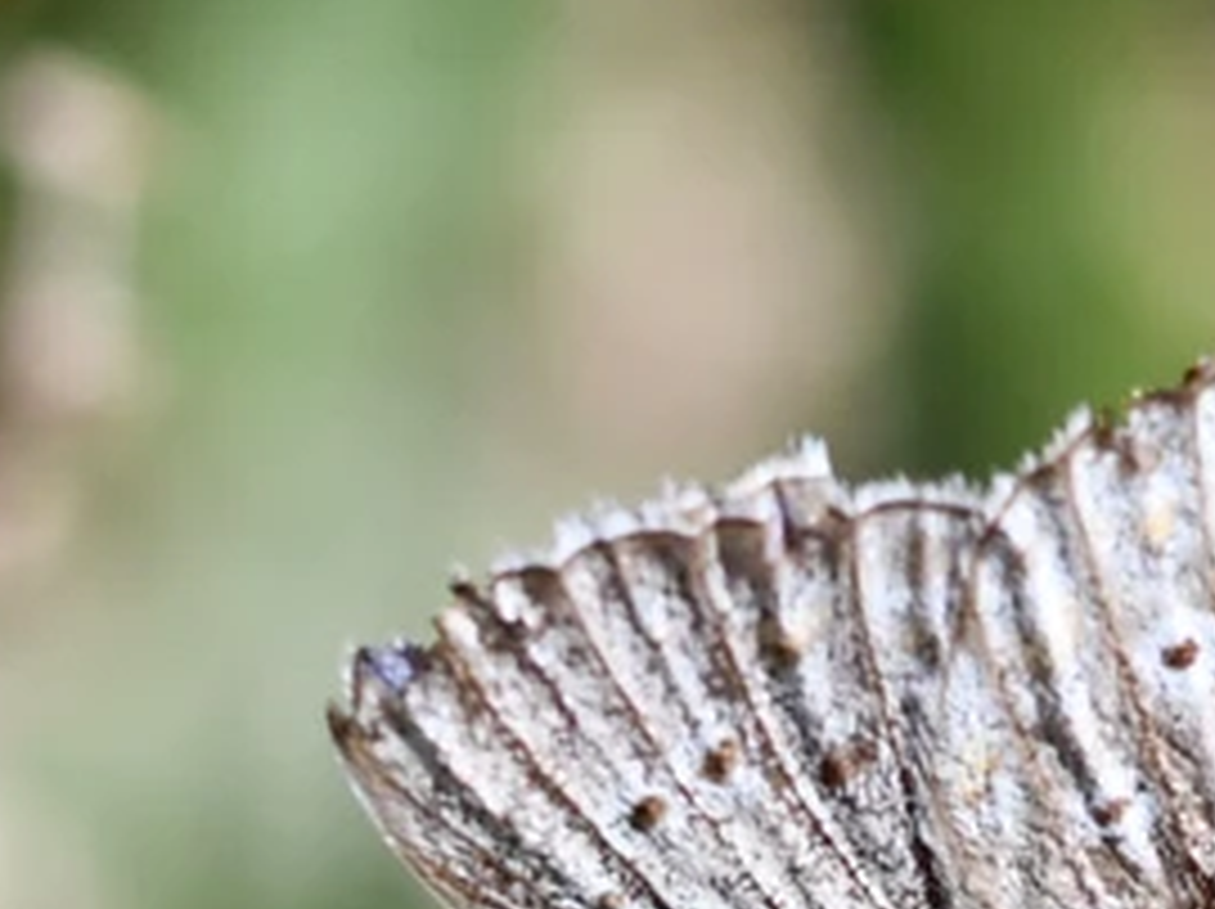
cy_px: 846
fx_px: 12554
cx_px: 796
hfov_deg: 5.5
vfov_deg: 4.1
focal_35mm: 358
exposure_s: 1/500
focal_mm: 105
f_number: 7.1
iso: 200
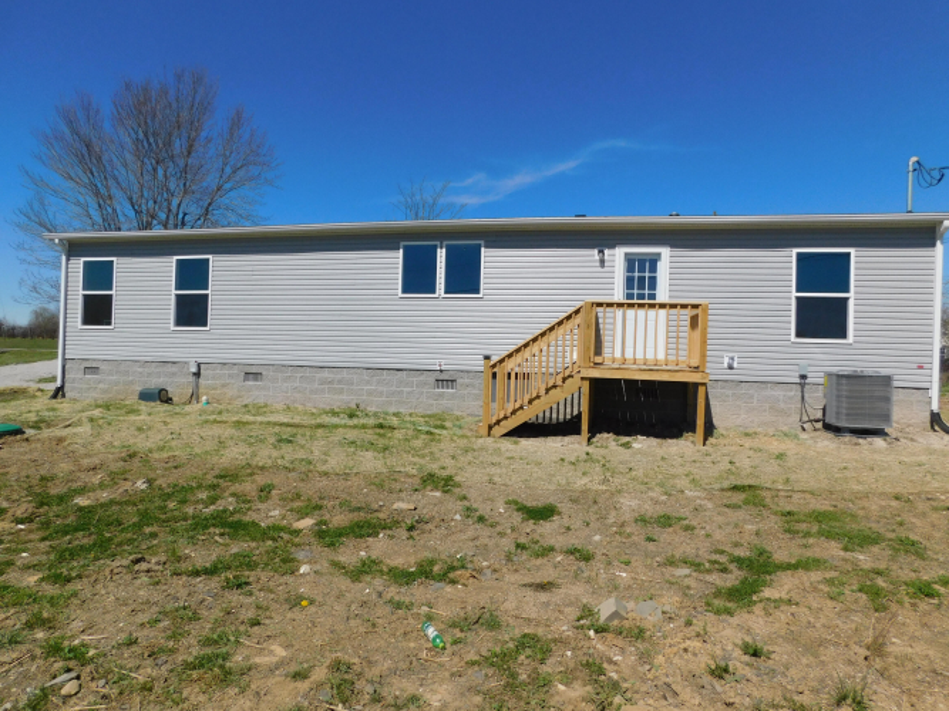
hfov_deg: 73.9
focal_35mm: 23
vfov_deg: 58.9
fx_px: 630
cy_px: 356
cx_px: 474
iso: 125
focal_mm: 4
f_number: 6
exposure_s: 1/1000
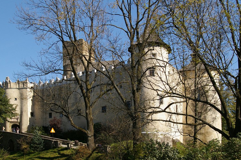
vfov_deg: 26.2
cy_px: 81
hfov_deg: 38.5
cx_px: 118
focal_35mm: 52
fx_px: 345
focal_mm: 31
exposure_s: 1/180
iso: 200
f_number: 8
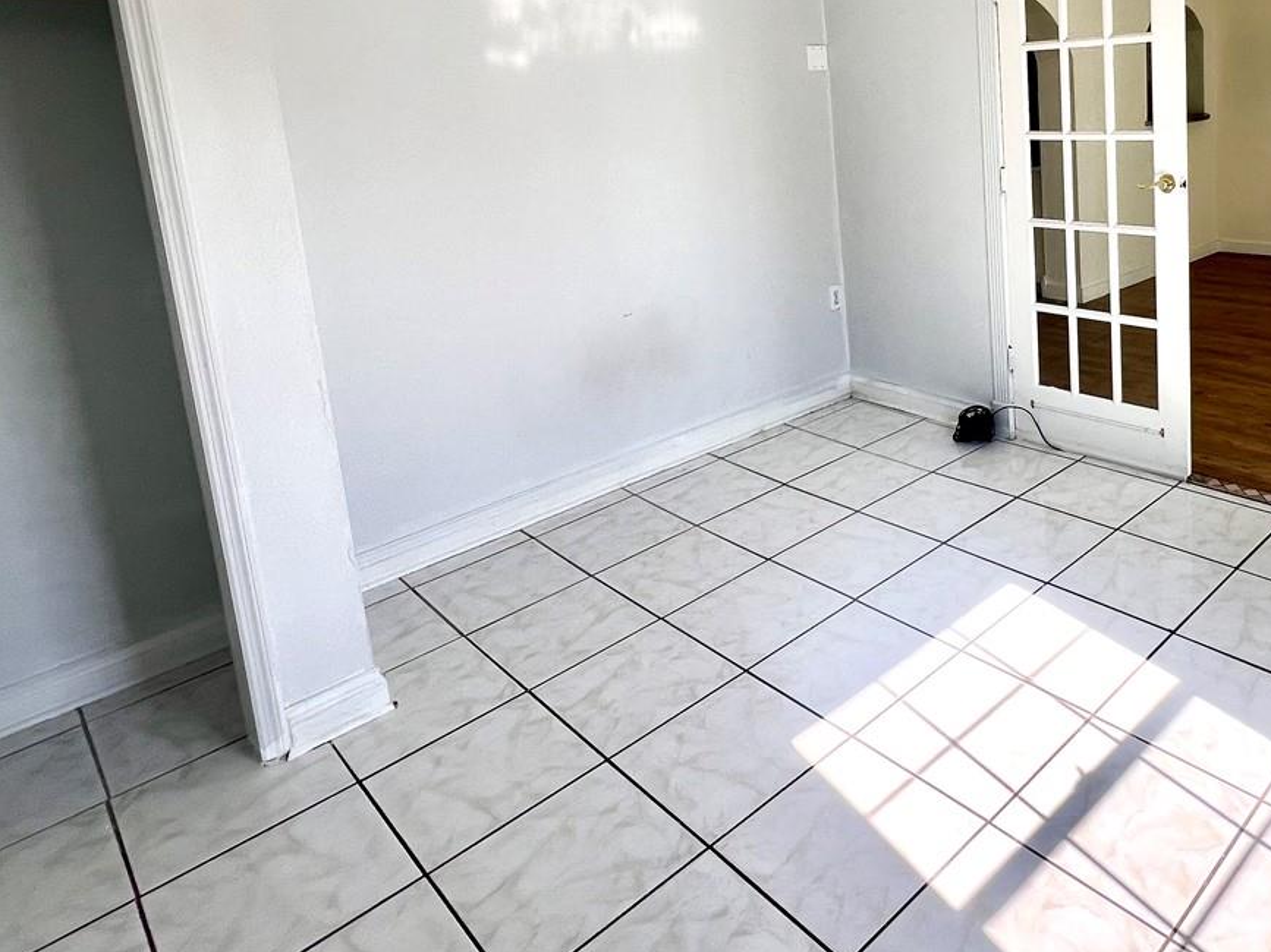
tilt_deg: -8.5
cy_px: 218
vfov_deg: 53.7
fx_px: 881
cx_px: 913
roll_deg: +3.3
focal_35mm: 24
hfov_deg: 68.1
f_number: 1.8
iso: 32
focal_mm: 1.57
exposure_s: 1/237
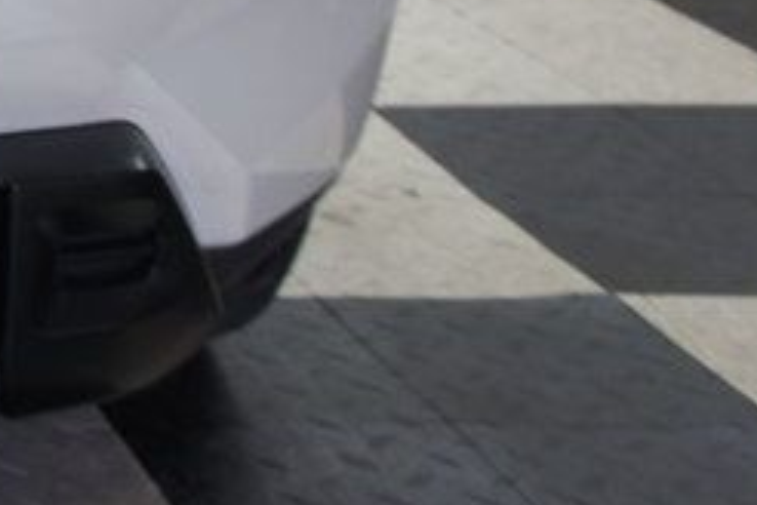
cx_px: -785
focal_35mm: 125
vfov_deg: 10.5
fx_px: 2628
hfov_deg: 13.8
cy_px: -329
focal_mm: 20
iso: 200
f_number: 4
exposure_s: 1/30
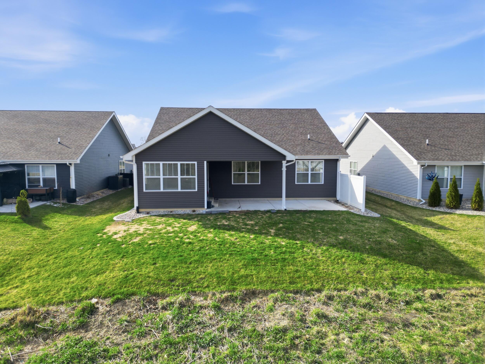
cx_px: 242
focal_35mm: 24
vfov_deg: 56.8
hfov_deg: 71.6
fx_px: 336
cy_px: 182
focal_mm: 6.7
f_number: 1.7
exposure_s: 1/2000
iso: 100
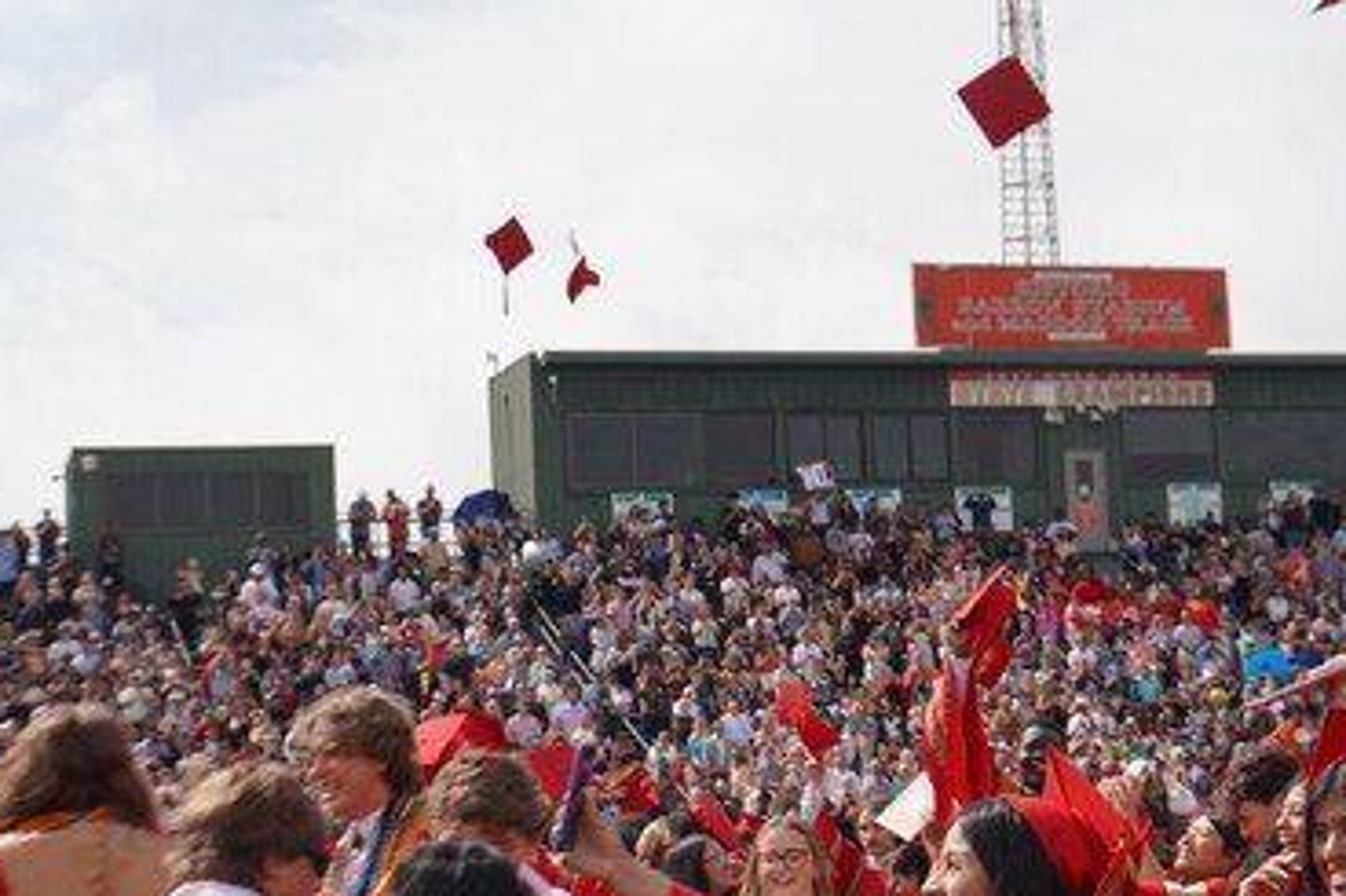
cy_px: 507
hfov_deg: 22.4
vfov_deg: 15.5
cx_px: 1247
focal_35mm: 88
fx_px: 3302
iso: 100
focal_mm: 32.5
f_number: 5
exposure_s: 1/800
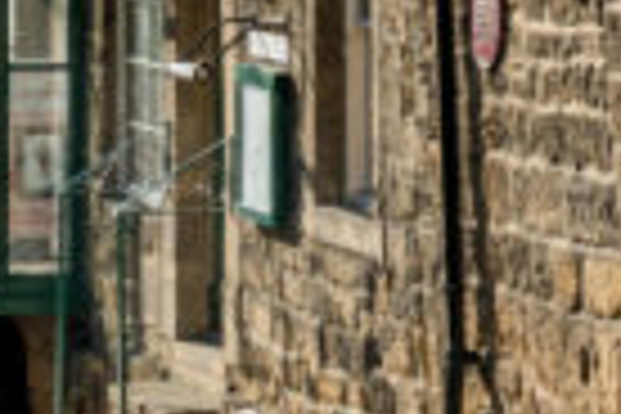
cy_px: -522
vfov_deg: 4.1
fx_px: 5640
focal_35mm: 327
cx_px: 1017
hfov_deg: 6.2
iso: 160
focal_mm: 44
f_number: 10
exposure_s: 1/200
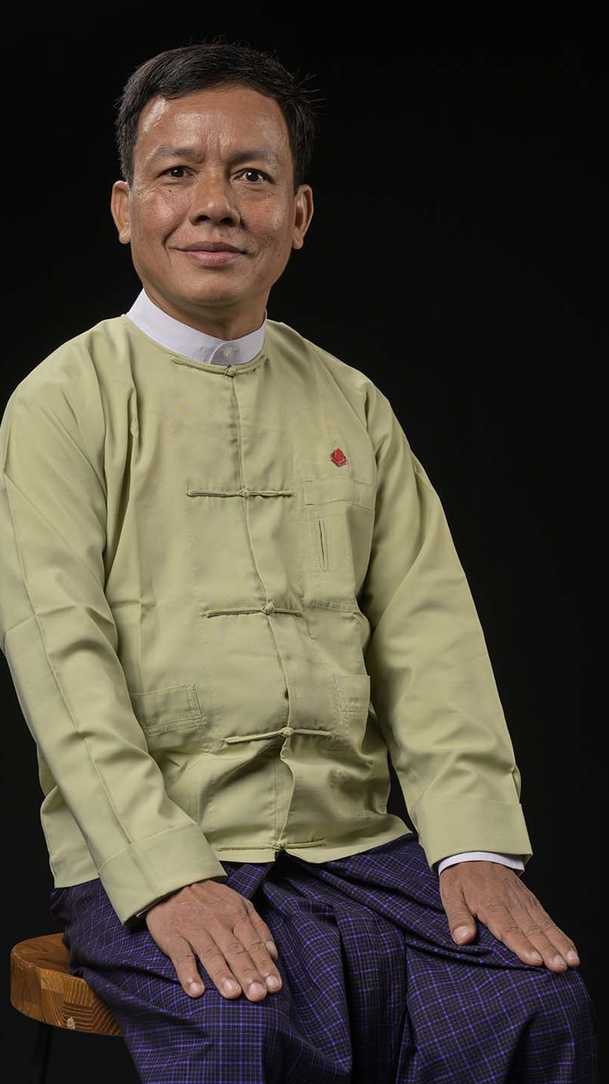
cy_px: 542
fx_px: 2585
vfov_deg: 23.7
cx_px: 265
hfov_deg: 13.4
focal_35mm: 90
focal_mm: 85
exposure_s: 1/200
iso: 250
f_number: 8
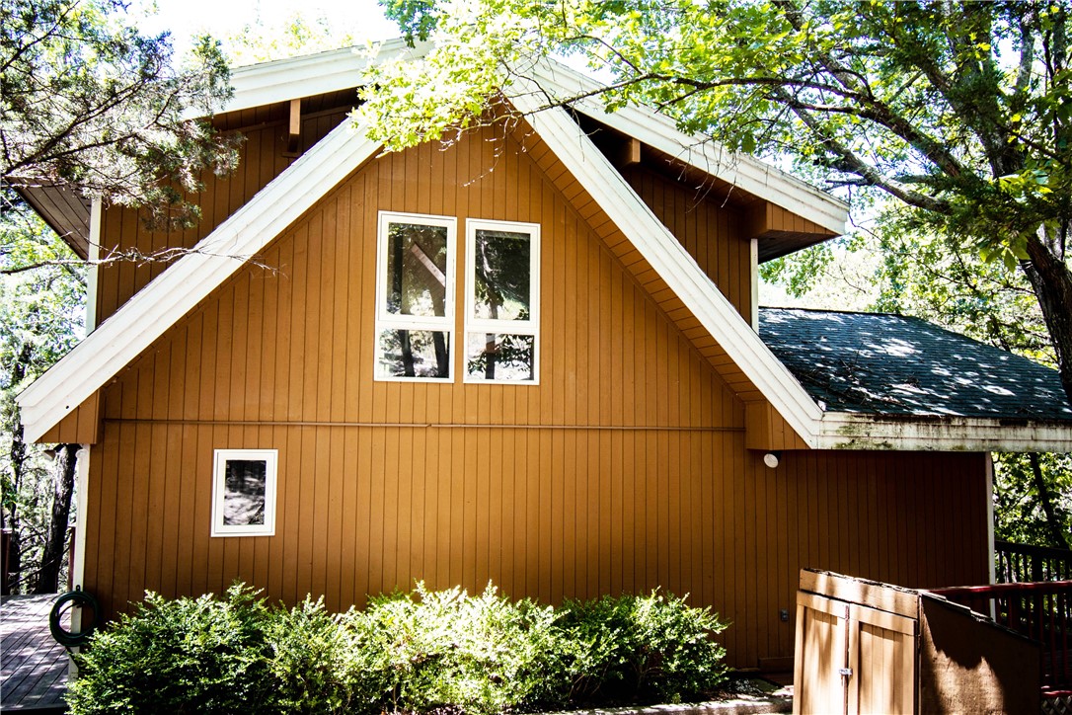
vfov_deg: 43.6
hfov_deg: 61.9
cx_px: 536
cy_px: 358
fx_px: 893
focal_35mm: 30
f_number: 5.6
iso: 200
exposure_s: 1/40
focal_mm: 20
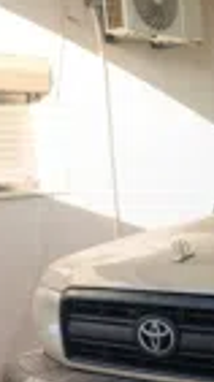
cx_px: 347
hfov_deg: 15.3
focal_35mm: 71
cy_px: 339
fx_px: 718
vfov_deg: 28.7
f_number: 1.65
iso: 81
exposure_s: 1/100
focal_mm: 6.11
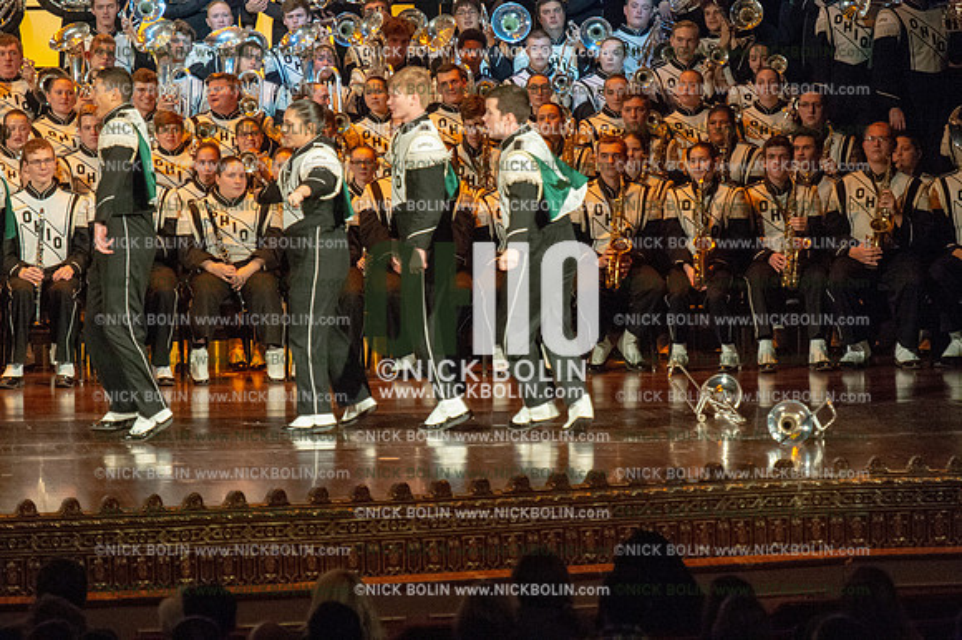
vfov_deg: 6.0
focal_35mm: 230
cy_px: 320
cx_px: 481
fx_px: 6142
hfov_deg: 9.0
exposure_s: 1/320
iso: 8000
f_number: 5.6
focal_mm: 230
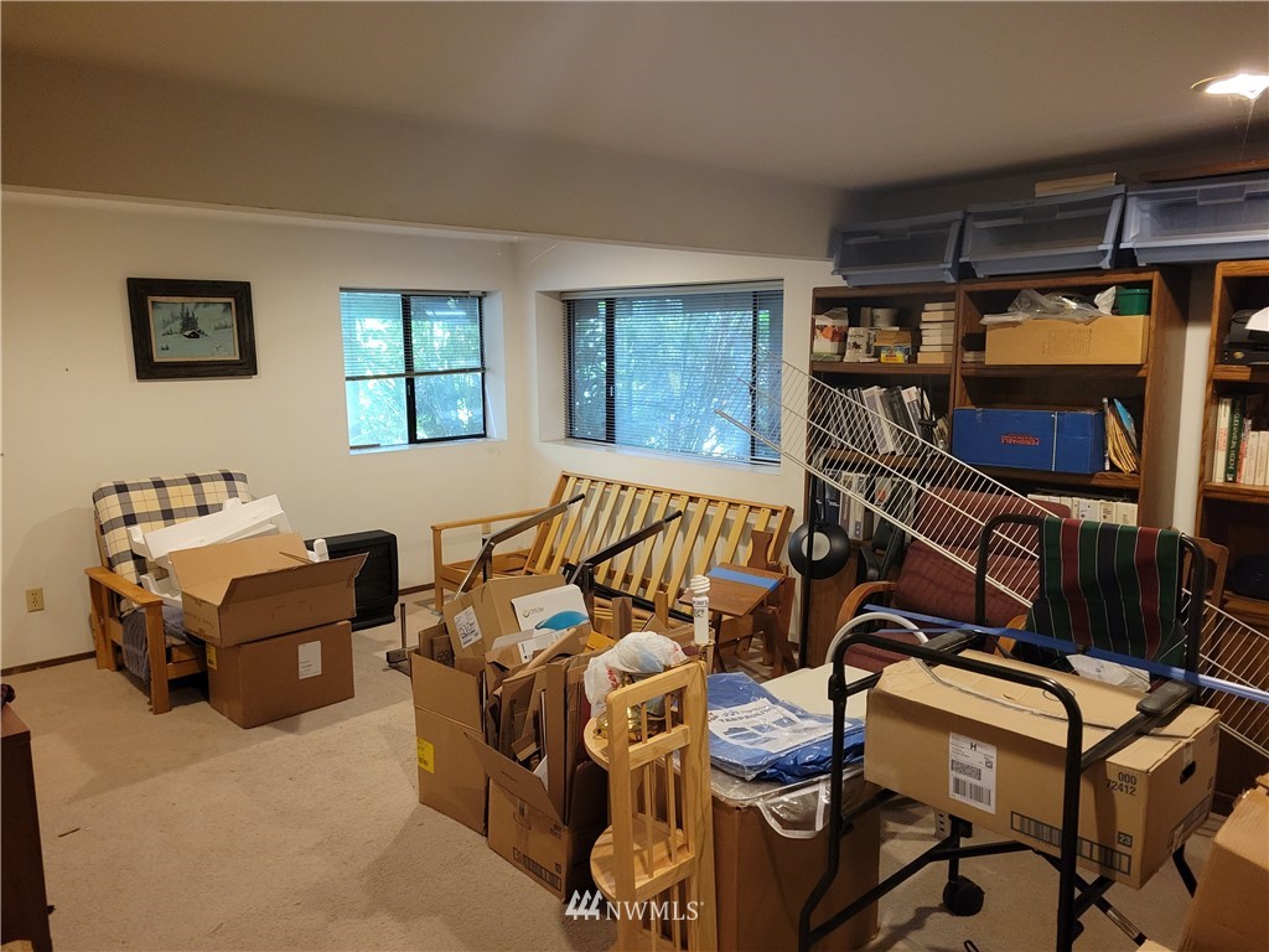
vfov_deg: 53.1
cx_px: 634
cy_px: 476
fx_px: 953
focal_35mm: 26
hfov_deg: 67.3
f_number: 1.8
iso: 640
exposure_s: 1/39
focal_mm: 5.4
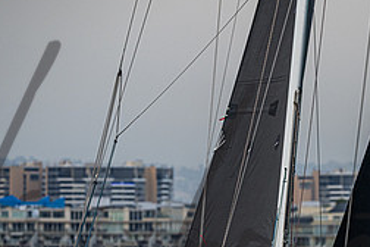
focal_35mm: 595
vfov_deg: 2.3
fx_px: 6115
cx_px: 291
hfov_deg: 3.5
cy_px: 263
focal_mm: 240
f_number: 5.6
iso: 400
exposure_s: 1/1600
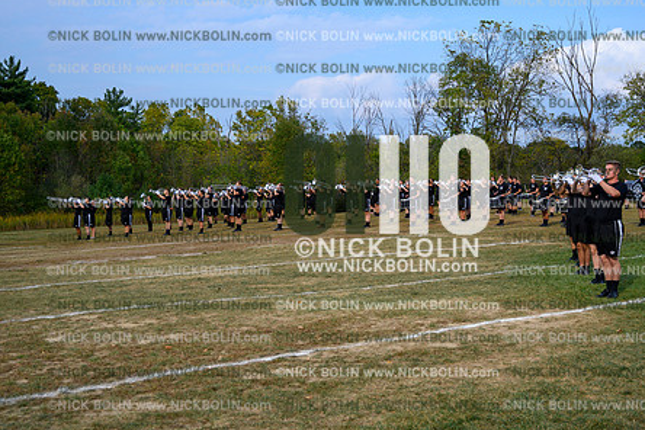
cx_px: 386
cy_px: 203
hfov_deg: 41.7
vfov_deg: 28.6
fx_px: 842
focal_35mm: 47
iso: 200
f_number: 4.5
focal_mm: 36
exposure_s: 1/1600
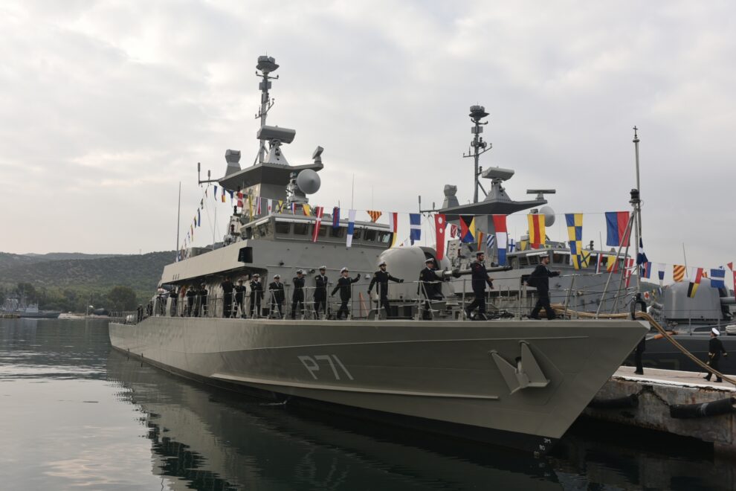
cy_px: 246
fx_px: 695
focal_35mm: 34
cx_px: 368
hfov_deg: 55.8
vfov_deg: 38.9
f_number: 7.1
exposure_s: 1/320
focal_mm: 34
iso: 250
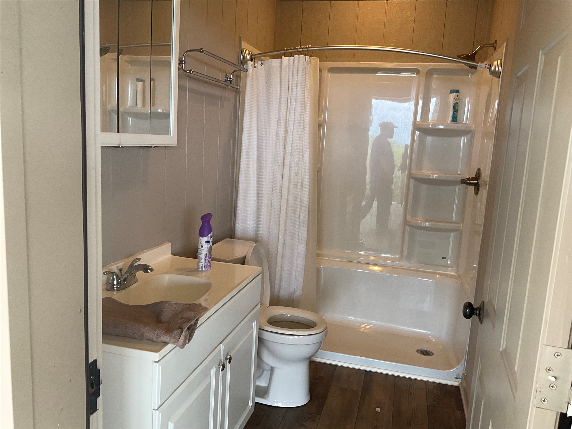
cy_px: 214
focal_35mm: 29
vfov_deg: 48.2
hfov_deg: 61.7
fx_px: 479
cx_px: 286
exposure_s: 1/122
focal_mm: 3
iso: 64
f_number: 1.8
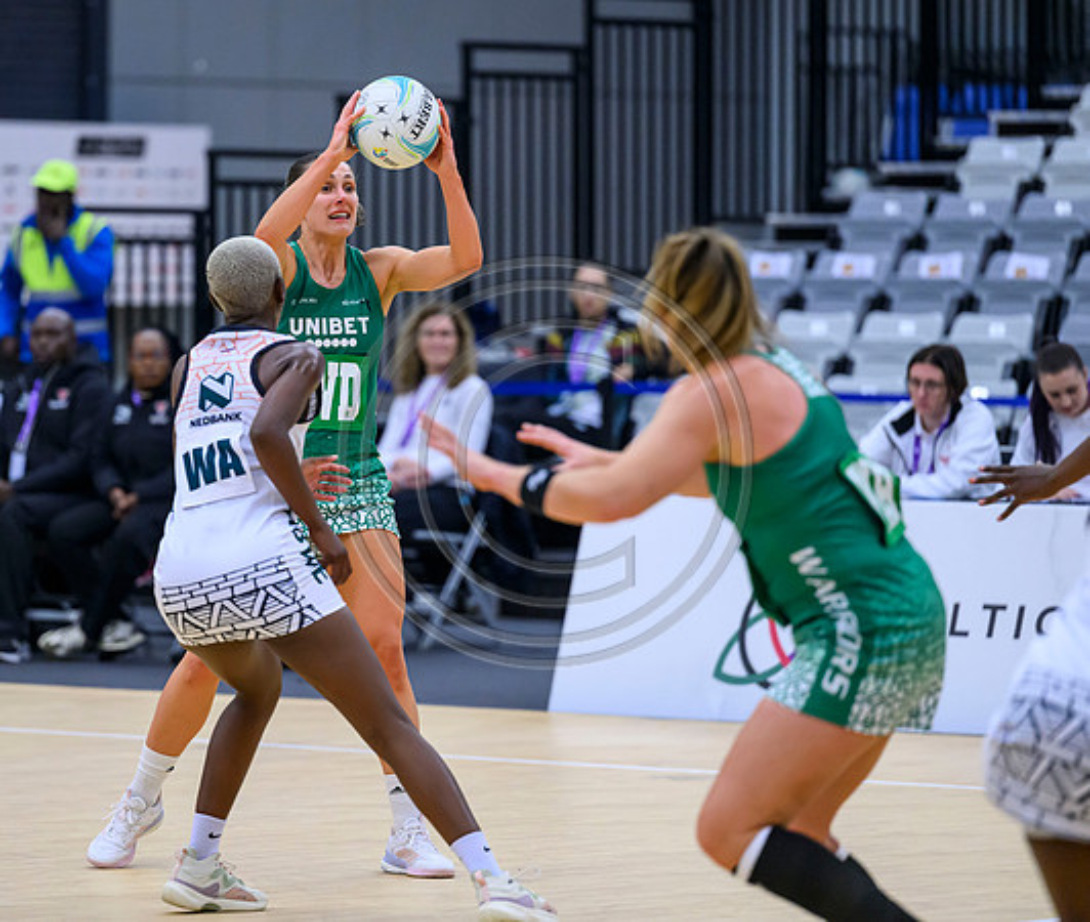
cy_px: 432
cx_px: 344
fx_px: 8364
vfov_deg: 6.3
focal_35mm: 254
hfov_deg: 7.5
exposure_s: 1/1000
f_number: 3.2
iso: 4000
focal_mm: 200
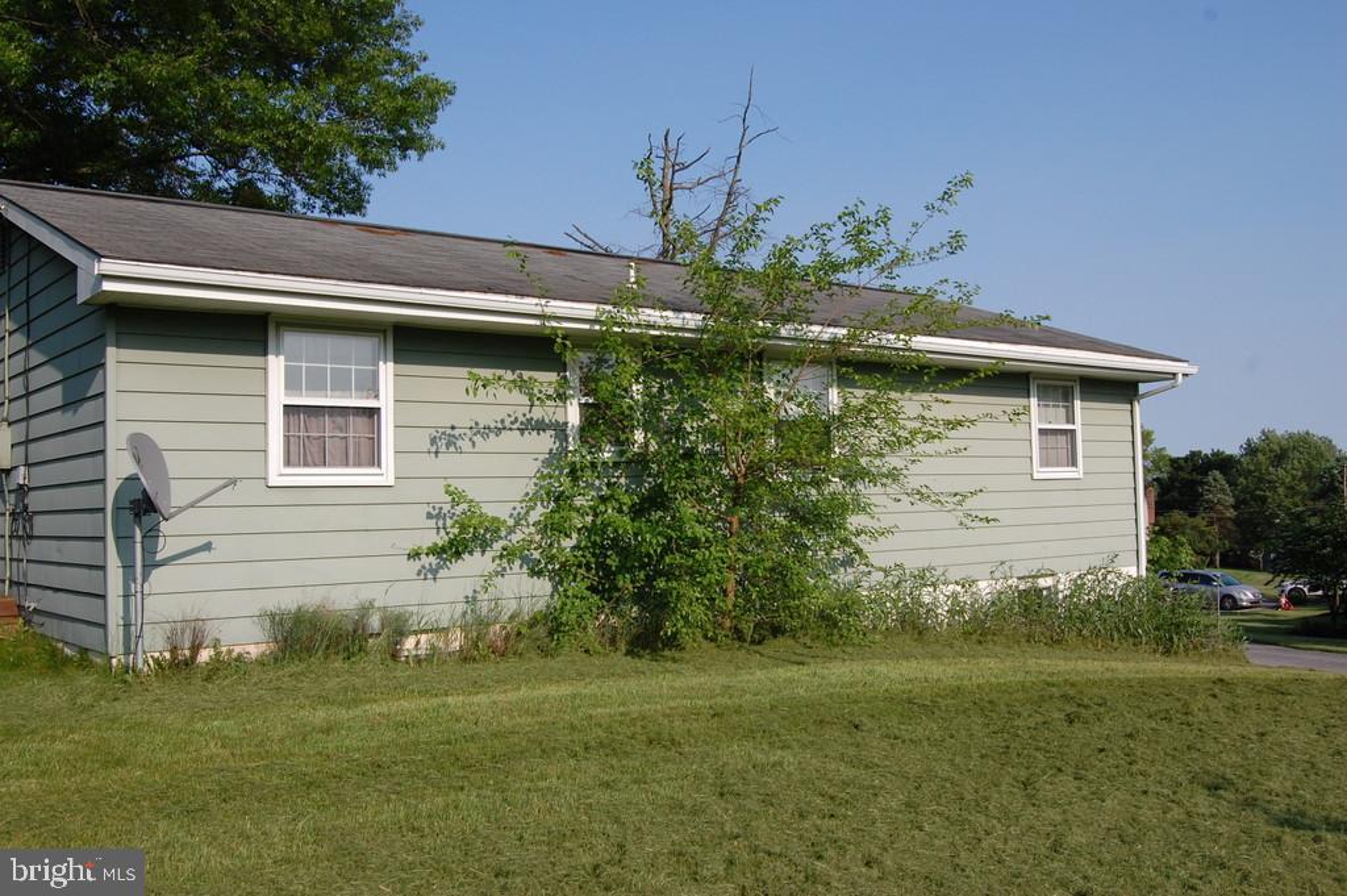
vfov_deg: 38.3
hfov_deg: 55.1
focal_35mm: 34
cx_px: 674
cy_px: 448
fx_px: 1290
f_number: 9
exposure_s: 1/320
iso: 200
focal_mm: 23
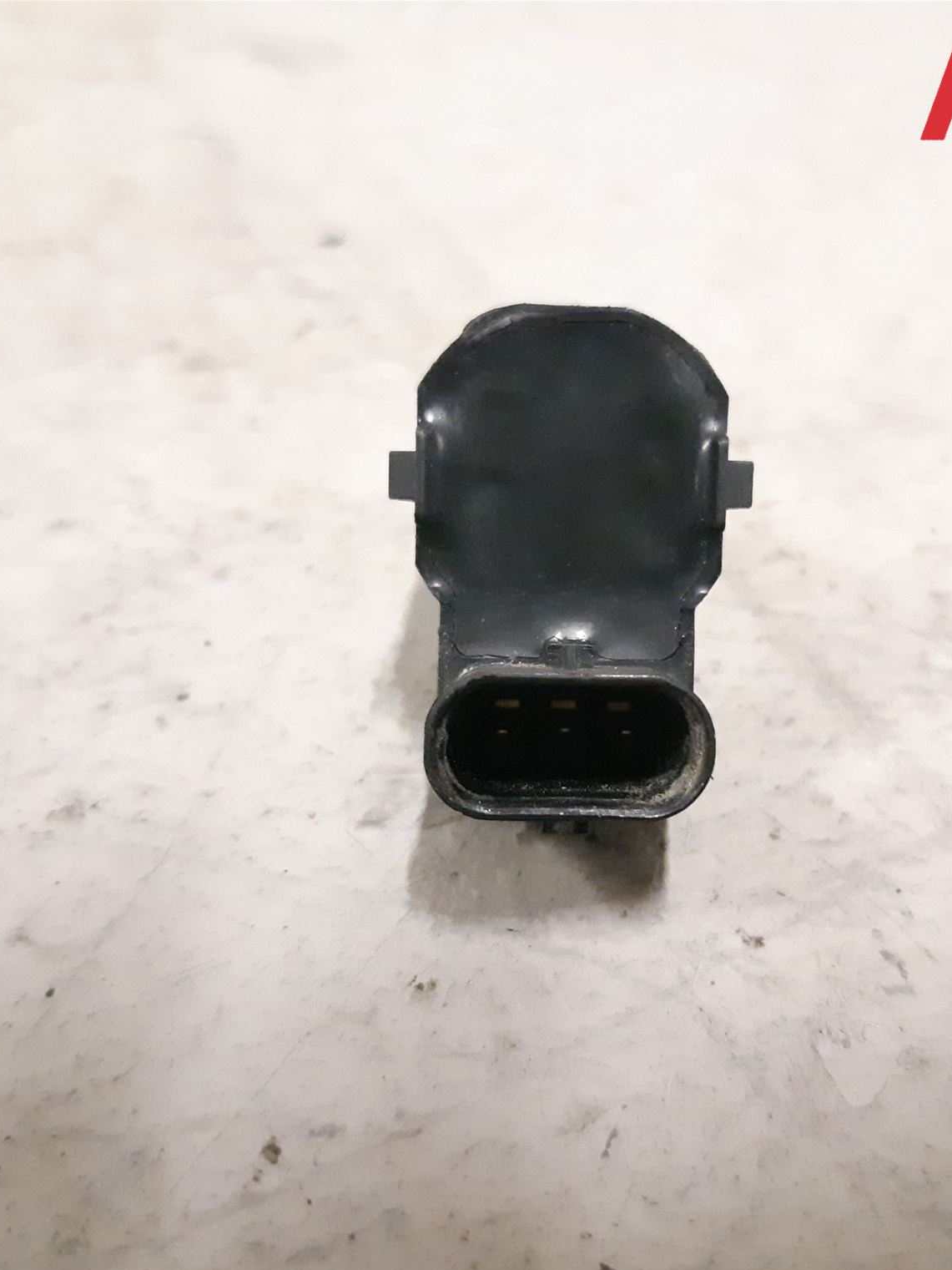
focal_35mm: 35
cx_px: 578
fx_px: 1283
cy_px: 640
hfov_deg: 40.5
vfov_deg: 52.6
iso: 800
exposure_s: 1/100
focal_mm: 3.93
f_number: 1.7
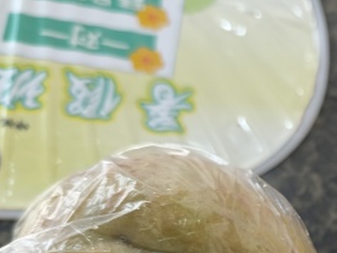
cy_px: 266
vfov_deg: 21.3
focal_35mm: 66
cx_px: 409
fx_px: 642
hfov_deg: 26.1
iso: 1250
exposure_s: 1/29.3
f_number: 1.6
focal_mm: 5.84
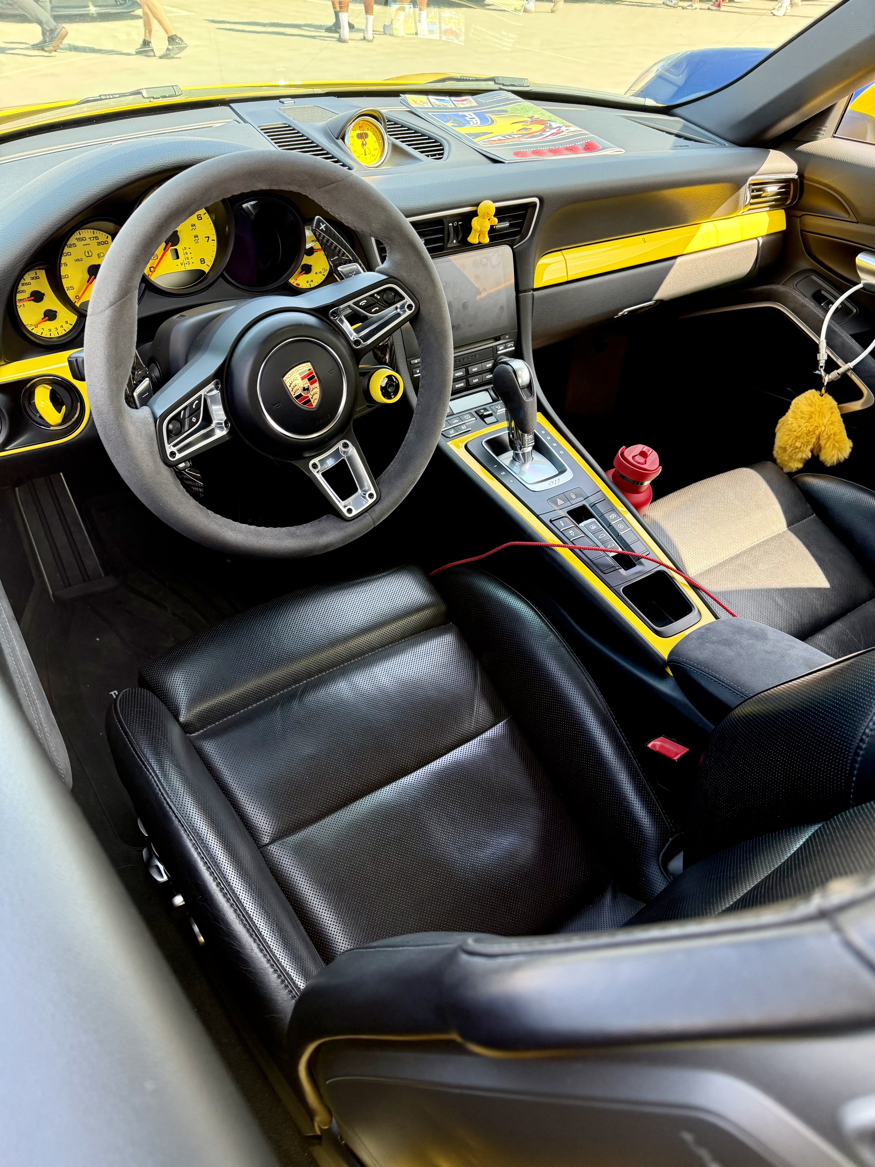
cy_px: 584
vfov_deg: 71.6
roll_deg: -1.5
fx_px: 809
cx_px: 438
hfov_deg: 56.8
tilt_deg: -39.2
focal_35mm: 24
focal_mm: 6.76
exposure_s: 1/112
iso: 200
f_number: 1.78
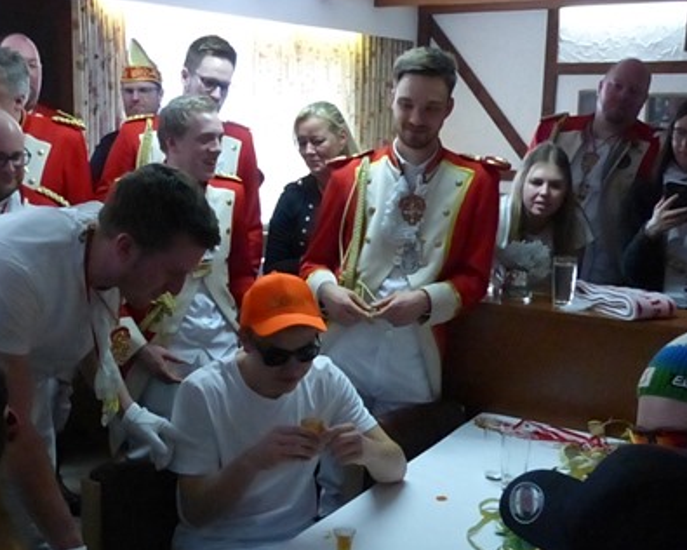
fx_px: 895
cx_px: 237
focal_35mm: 44
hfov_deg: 41.5
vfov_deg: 34.1
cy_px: 316
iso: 1600
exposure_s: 1/100
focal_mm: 5.2
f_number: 3.5
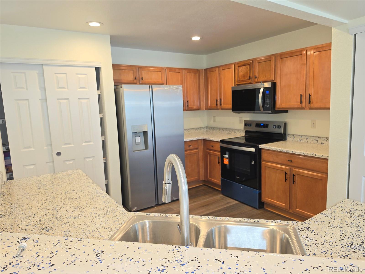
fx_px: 243
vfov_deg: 58.9
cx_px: 182
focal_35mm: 23
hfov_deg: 73.9
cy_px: 137
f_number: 1.4
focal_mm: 6.5
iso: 64
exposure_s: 1/60
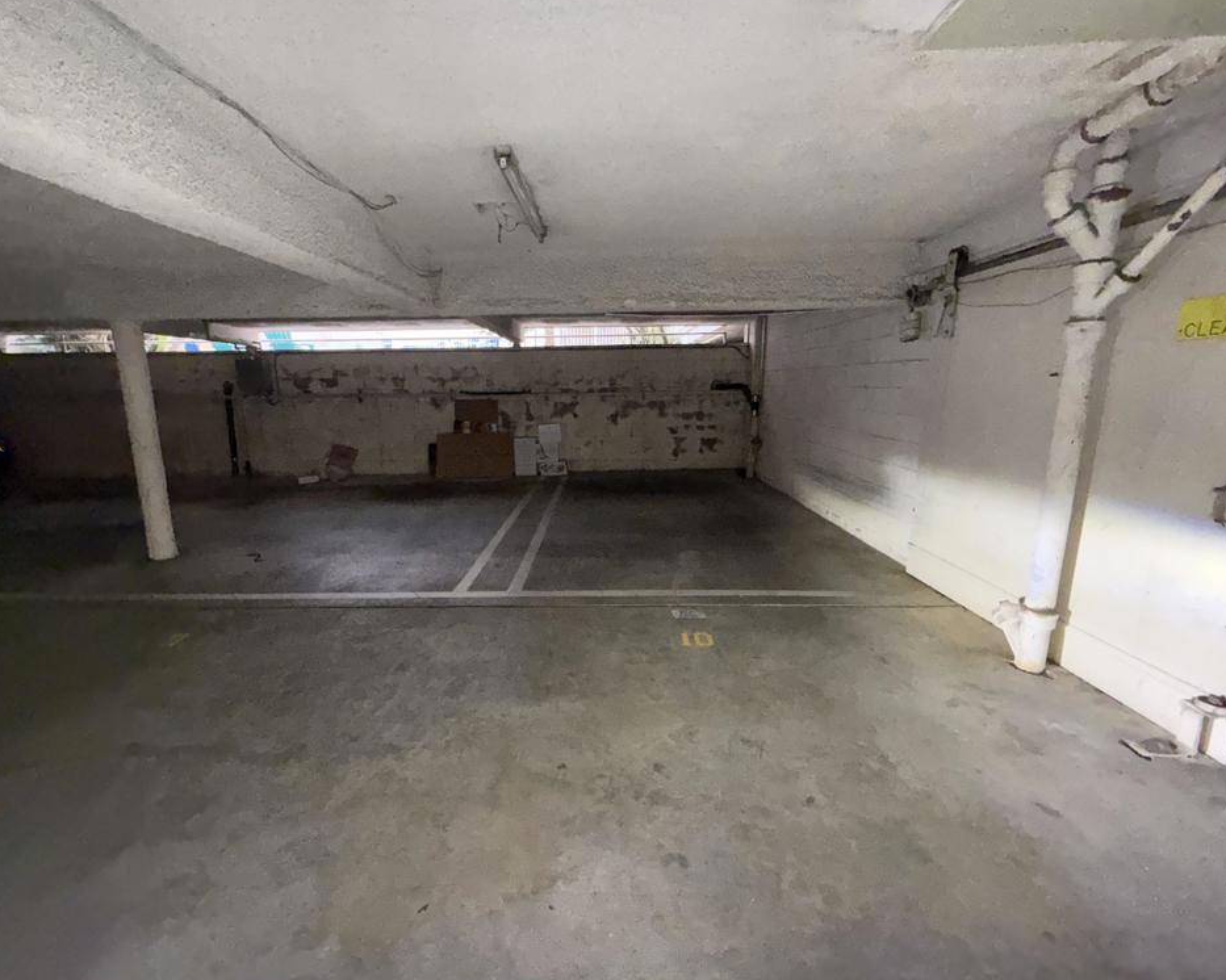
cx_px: 582
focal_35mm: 15
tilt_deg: -10.0
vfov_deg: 84.0
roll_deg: +0.1
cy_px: 486
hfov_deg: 96.7
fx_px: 544
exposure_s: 1/48
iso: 1250
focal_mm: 2.22
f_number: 2.2
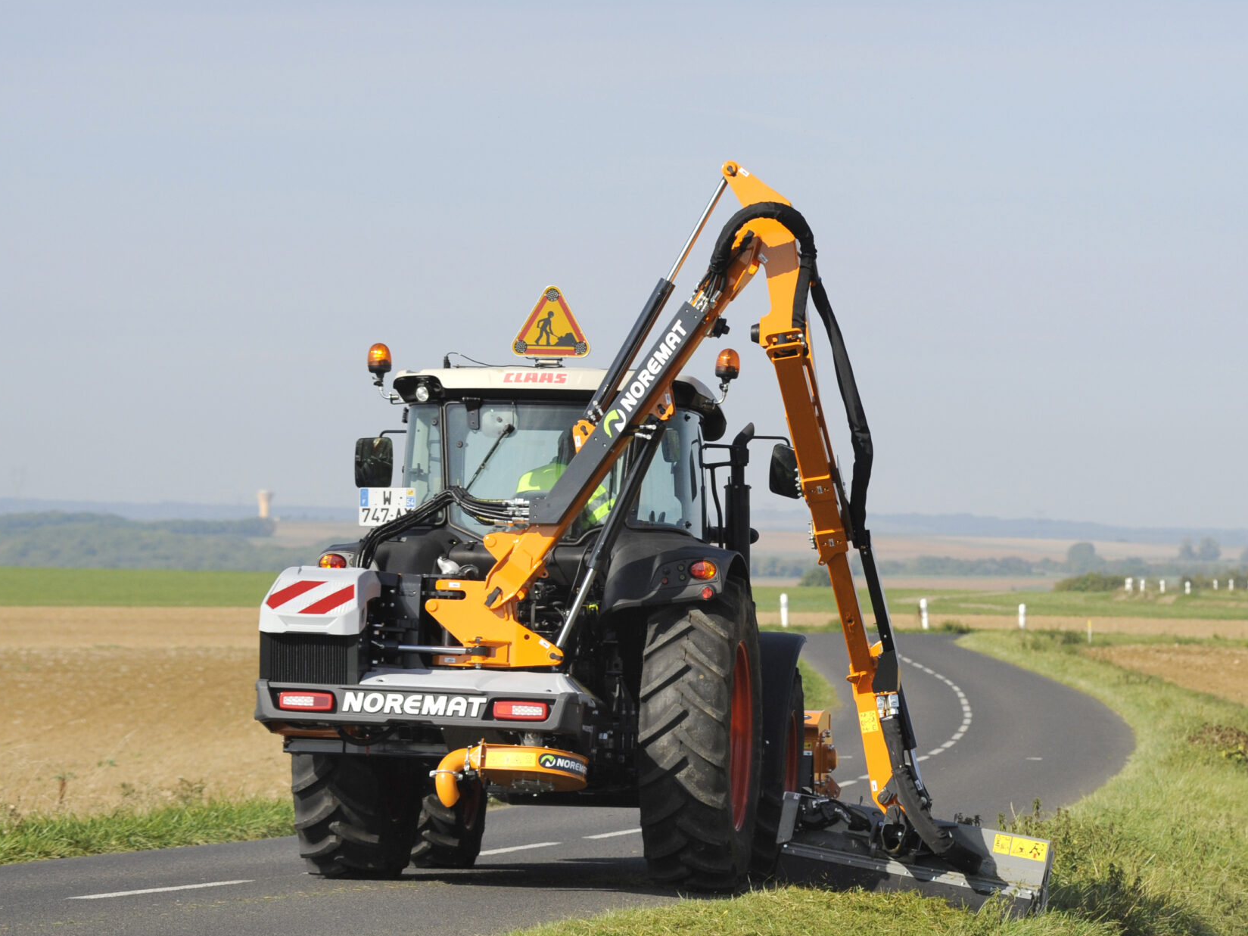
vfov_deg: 8.6
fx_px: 6238
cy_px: 460
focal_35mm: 173
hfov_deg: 11.4
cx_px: 825
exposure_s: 1/8000
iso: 800
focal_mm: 116
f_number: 6.3
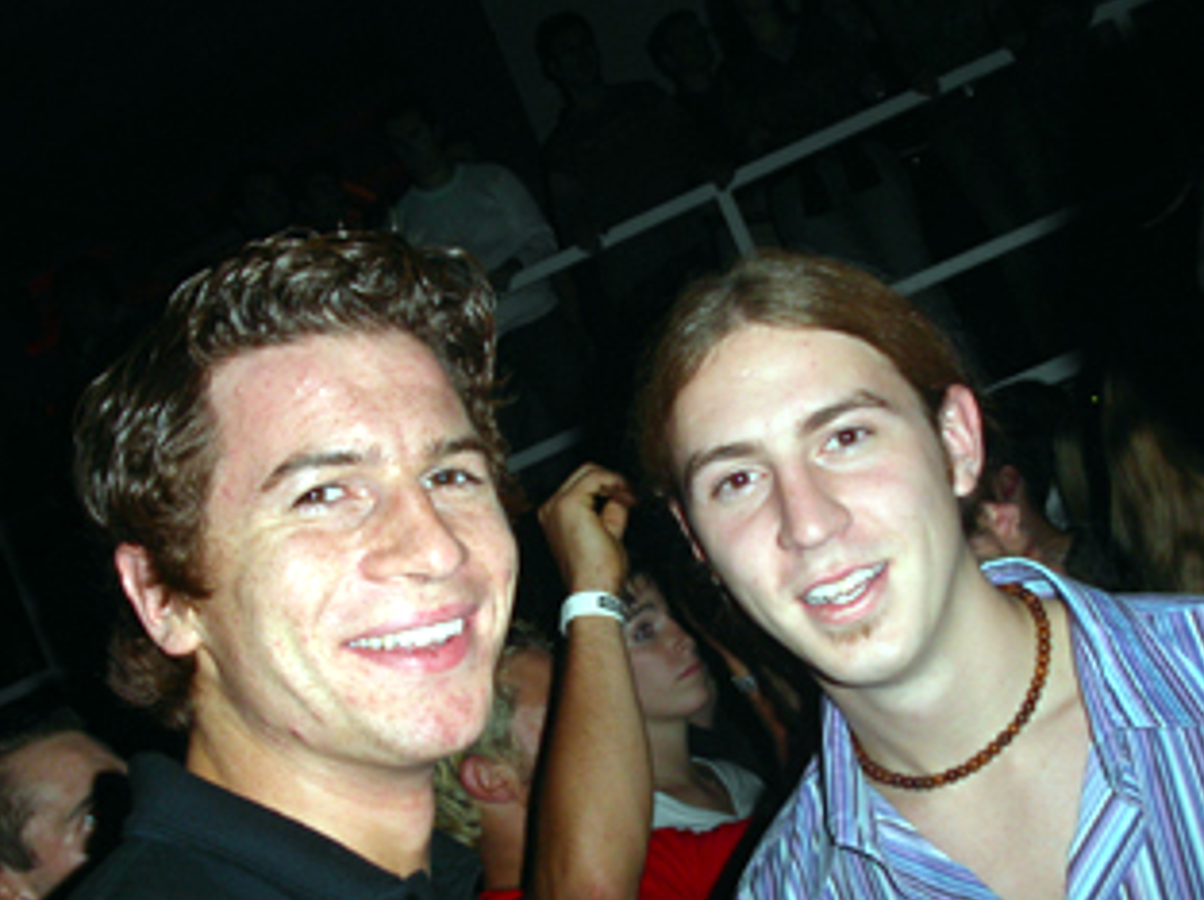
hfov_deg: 38.9
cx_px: 671
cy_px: 565
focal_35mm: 49
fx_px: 1702
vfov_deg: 29.5
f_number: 2.8
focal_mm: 7.8
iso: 100
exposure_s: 1/30
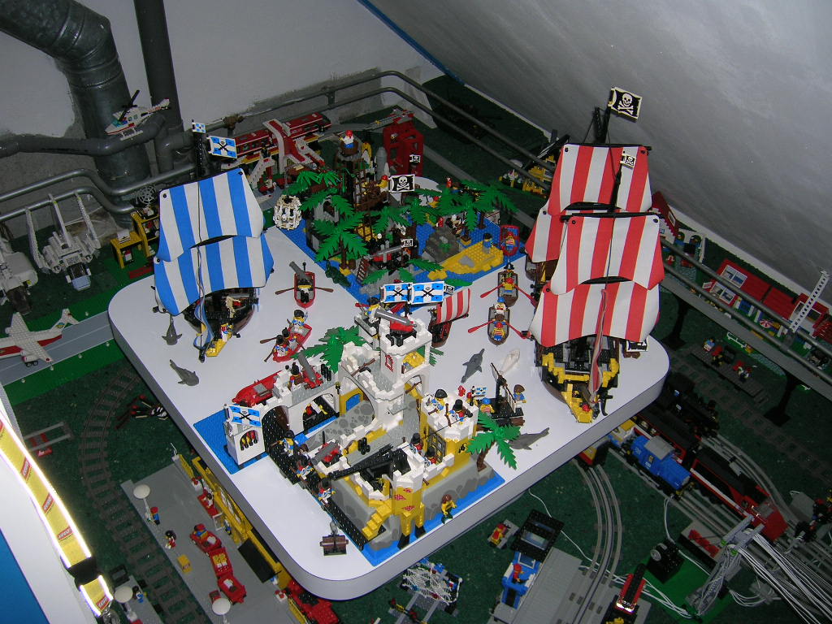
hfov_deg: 54.0
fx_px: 817
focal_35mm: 34
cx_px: 416
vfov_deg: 41.8
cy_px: 312
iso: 50
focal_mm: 5.7
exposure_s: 1/60.1
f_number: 2.9
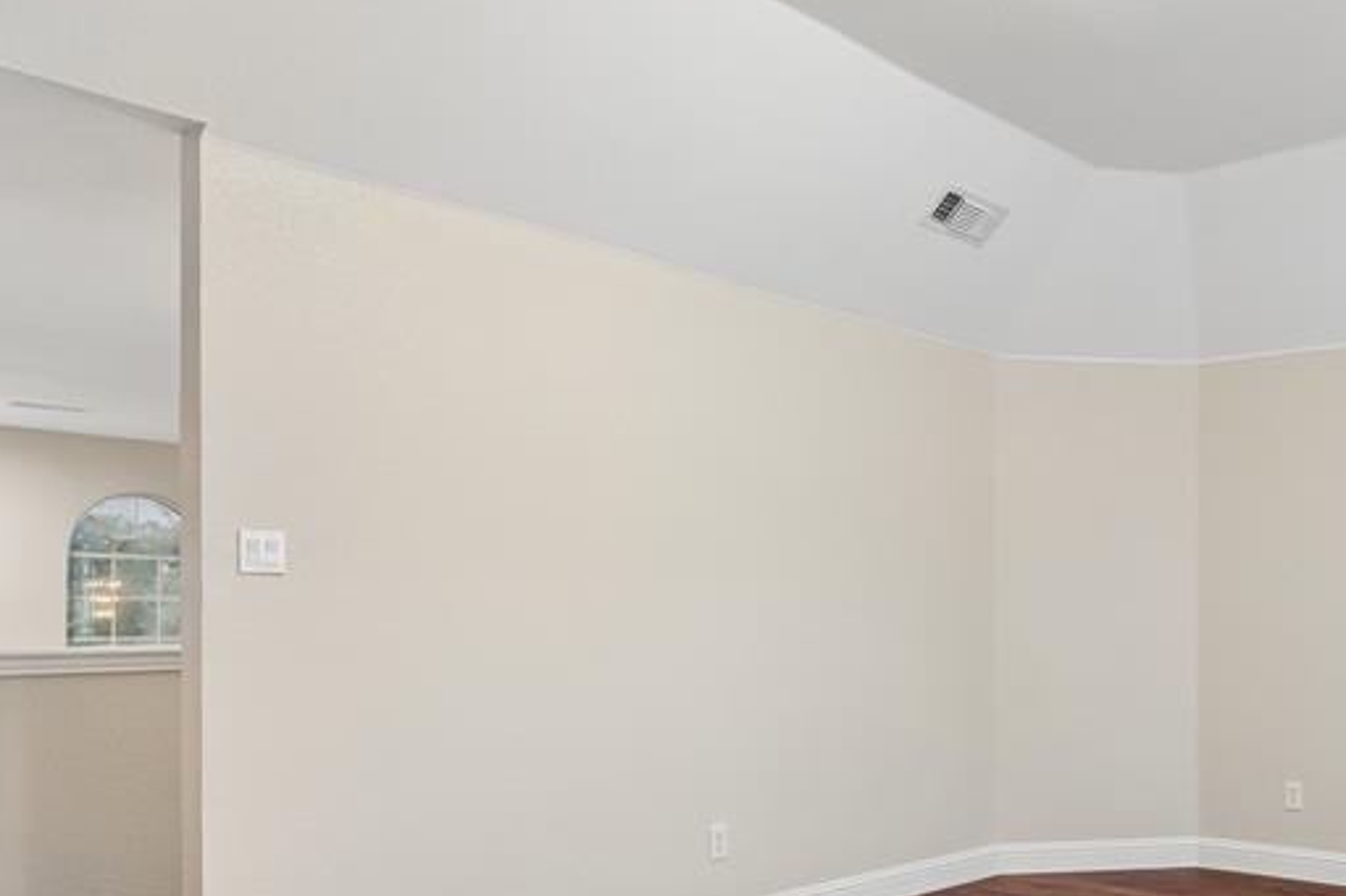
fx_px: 1271
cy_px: 615
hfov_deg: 53.0
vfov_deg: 38.3
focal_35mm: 34
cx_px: 1031
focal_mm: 17
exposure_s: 1.3
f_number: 10
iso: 400
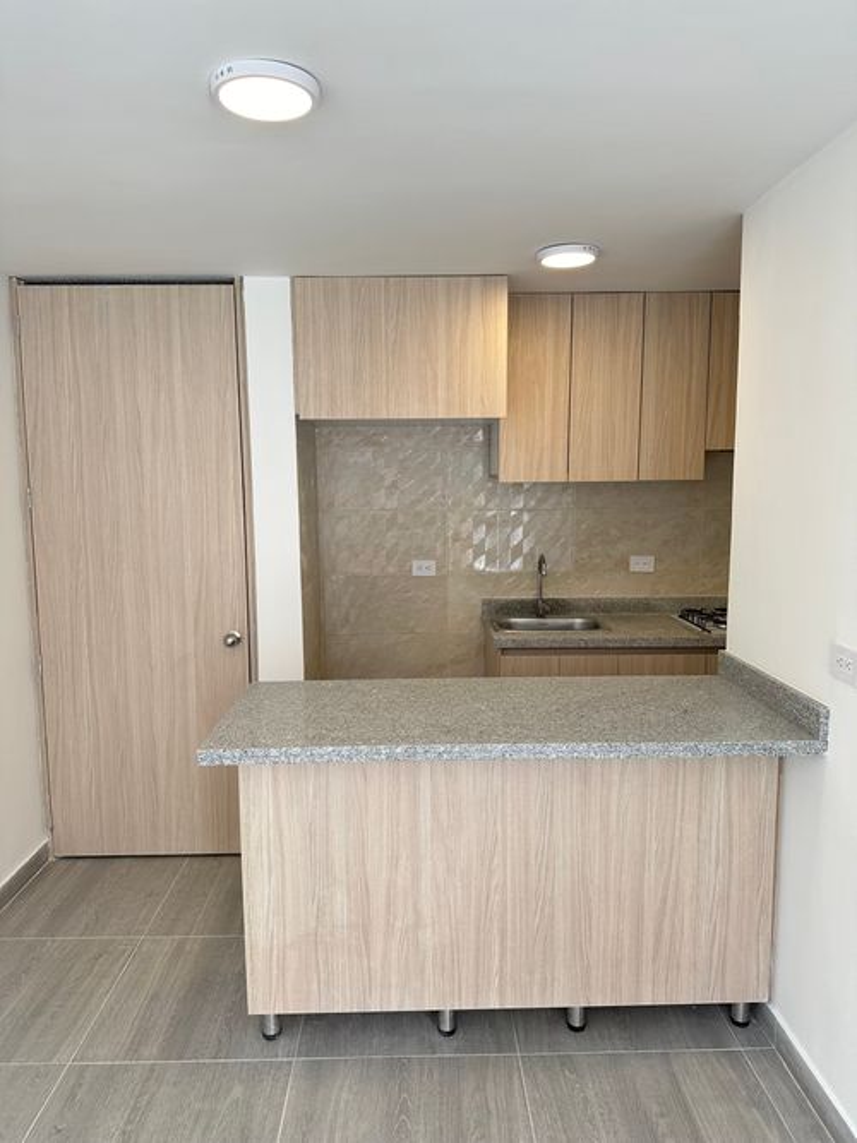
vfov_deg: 71.6
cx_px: 428
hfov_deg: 56.8
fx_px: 792
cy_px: 572
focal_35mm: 24
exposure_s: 1/234
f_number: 1.78
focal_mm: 6.86
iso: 80
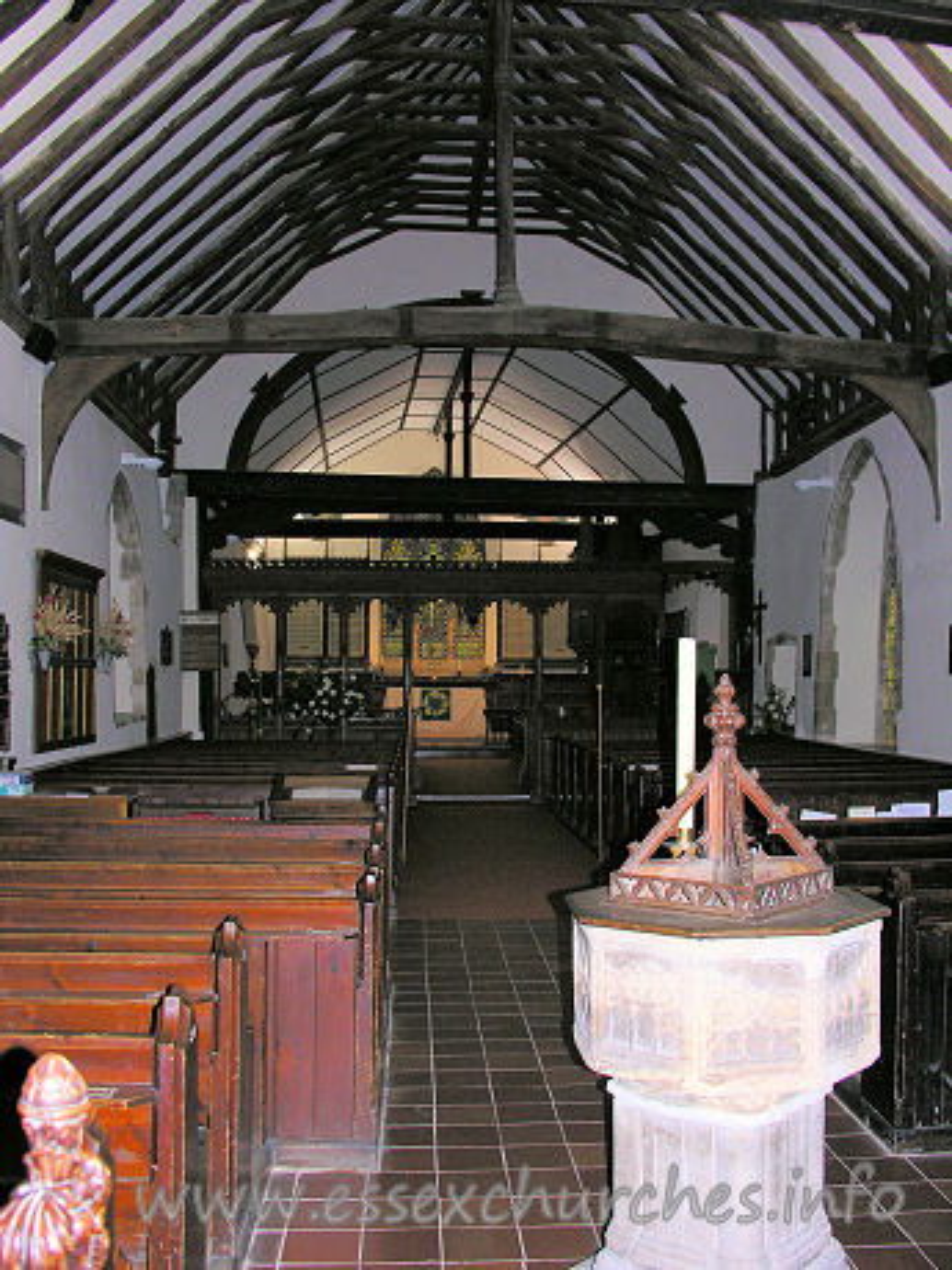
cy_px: 635
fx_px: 1283
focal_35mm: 35
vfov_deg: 52.6
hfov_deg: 40.7
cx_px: 476
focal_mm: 8.9
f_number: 2.8
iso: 149
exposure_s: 1/60.1
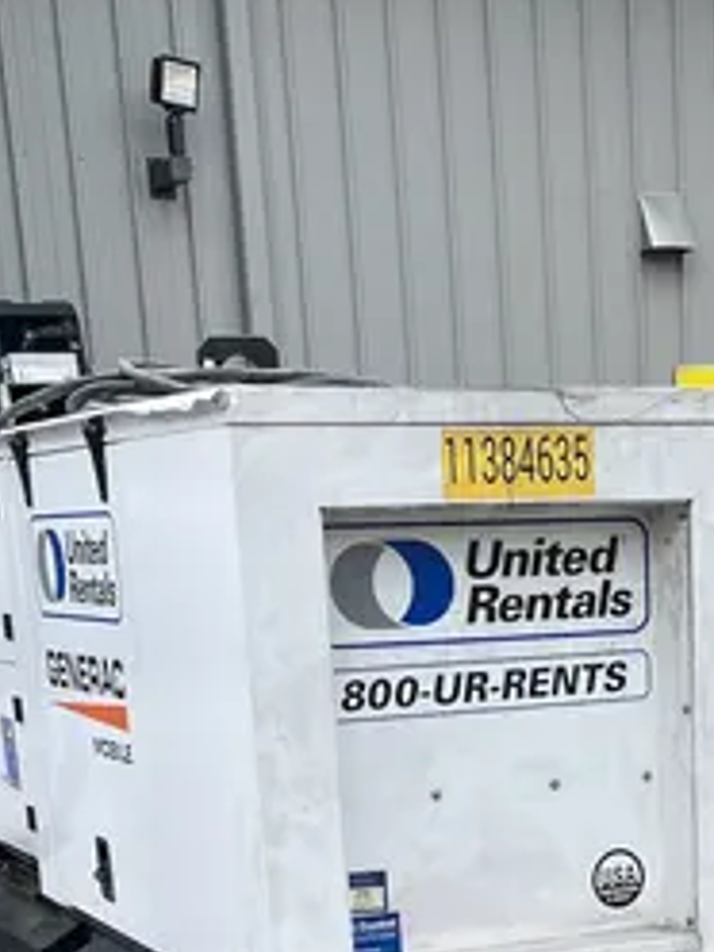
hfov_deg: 18.8
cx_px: 668
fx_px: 2118
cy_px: 1142
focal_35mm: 77
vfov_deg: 23.2
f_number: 1.6
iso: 50
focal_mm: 5.1
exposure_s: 1/1036
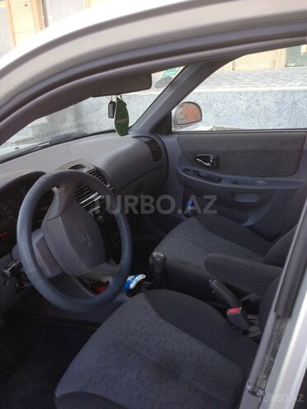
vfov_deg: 55.4
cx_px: 154
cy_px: 204
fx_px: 390
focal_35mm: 33
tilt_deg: -22.7
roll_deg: +4.3
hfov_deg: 42.9
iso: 80
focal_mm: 4.12
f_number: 2.4
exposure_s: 1/120
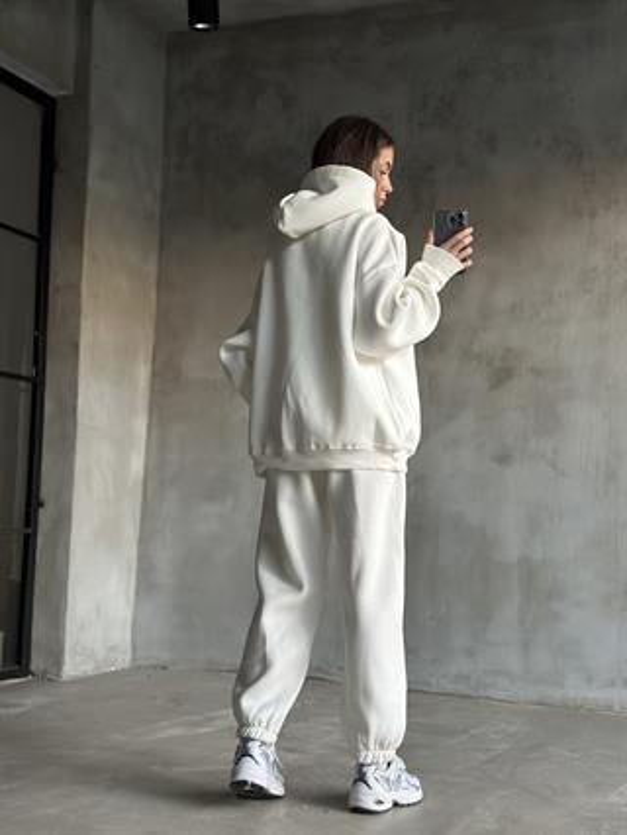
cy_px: 418
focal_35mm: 48
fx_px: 1158
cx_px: 314
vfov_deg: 39.6
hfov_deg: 30.3
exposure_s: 1/60
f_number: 1.78
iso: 320
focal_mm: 6.86
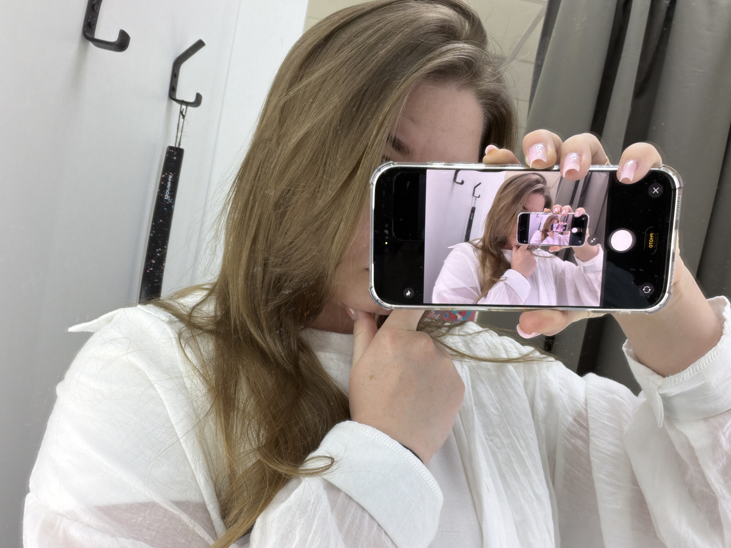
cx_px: 366
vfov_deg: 58.9
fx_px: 486
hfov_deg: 73.9
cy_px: 274
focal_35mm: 23
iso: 80
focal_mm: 2.71
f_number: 1.9
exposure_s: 1/121
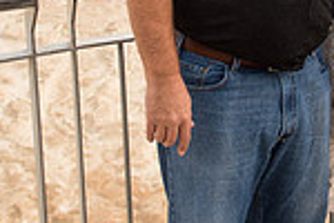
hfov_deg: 21.6
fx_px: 863
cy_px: -137
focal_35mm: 93
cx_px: 267
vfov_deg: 13.6
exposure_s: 1/2000
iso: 200
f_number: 2.8
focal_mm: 24
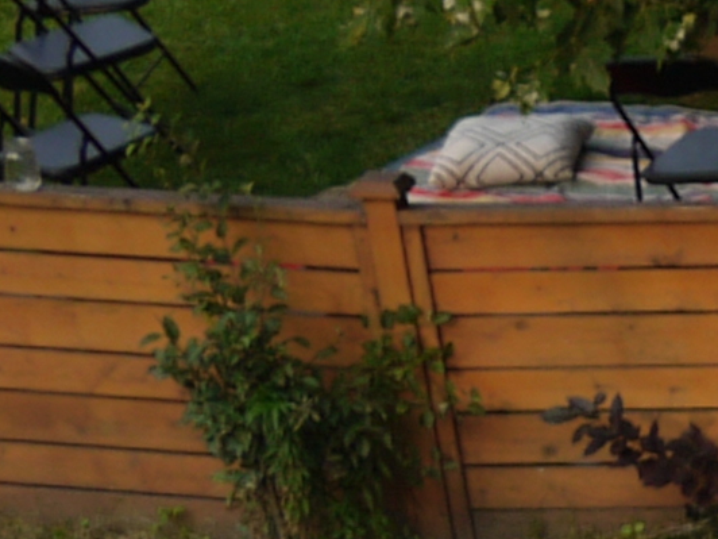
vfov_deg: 4.7
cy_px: 1531
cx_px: 2467
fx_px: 6243
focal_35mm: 301
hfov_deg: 5.9
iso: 100
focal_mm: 20
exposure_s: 1/1000
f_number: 2
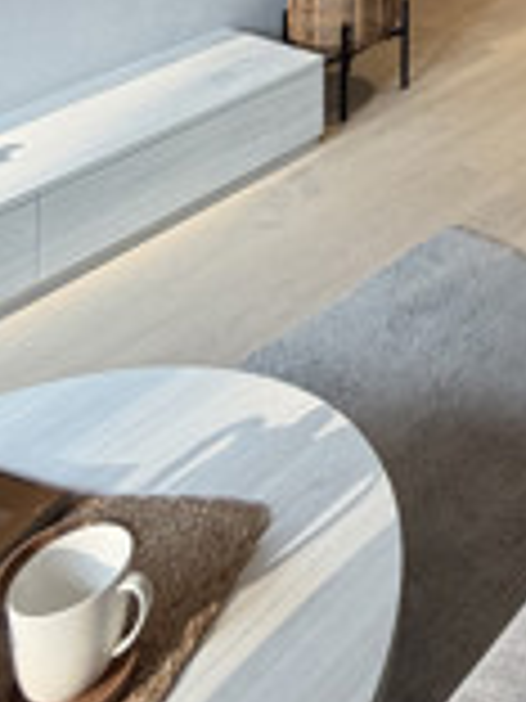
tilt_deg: +3.6
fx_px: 1094
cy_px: -459
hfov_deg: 22.8
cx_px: 755
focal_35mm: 54
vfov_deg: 23.9
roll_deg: +1.2
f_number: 2.2
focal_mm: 2.22
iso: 100
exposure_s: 1/100
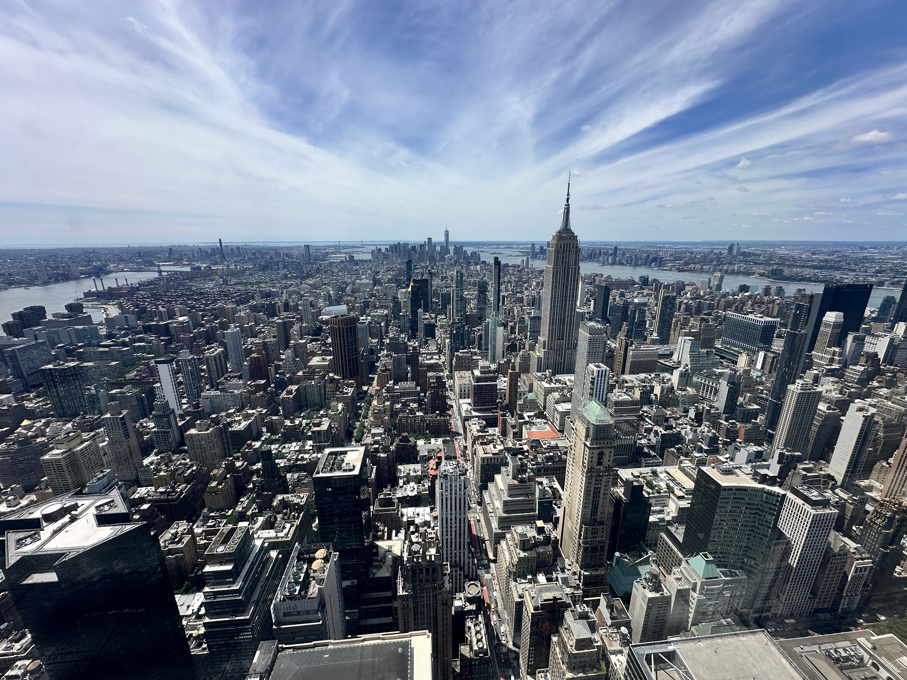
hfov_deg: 102.1
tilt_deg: -16.7
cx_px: 454
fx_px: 367
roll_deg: +0.5
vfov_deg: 85.7
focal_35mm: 14
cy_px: 340
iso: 50
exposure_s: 1/2681
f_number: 2.2
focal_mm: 2.22
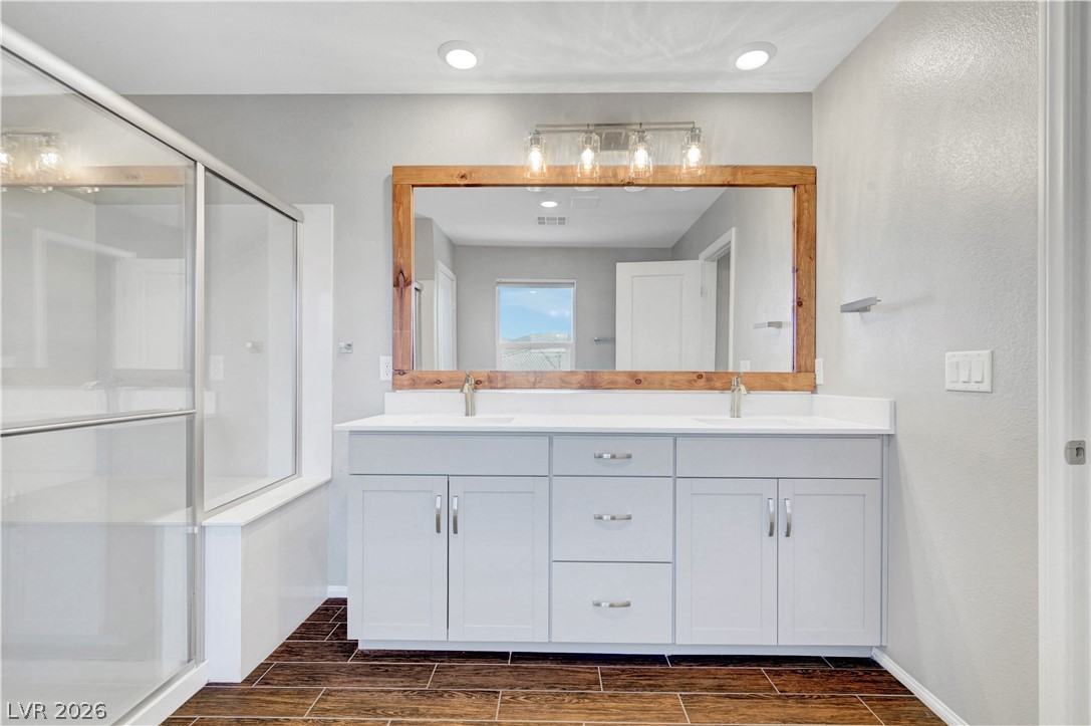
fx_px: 500
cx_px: 546
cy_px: 363
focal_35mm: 16
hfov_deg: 95.0
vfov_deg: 72.0
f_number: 8
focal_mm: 16.5
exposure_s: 1/6
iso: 400
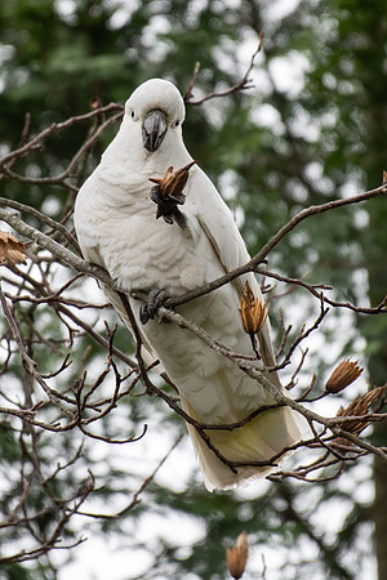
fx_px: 17365
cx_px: 152
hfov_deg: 1.3
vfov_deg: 1.9
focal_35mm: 1077
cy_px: 225
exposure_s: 1/500
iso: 1000
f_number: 5.6
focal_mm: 500
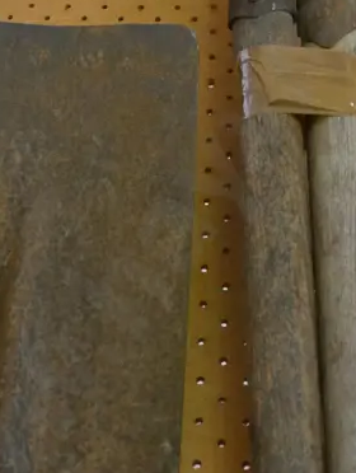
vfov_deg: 17.7
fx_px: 1505
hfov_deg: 13.4
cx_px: 288
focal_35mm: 110
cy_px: 81
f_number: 4.6
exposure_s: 1/10
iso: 3200
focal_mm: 20
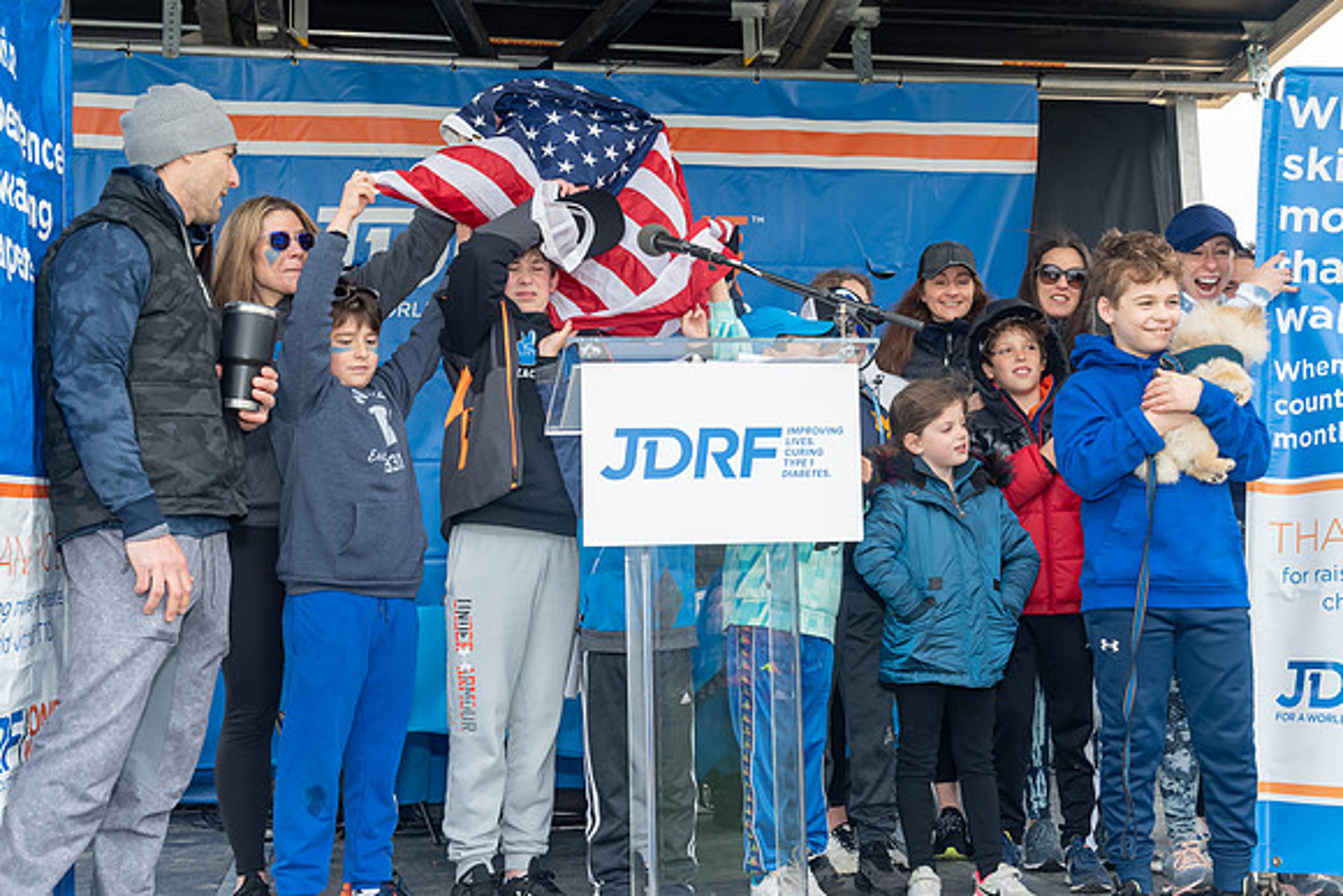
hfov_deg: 42.8
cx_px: 707
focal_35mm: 46
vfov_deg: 29.2
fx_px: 1714
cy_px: 368
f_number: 6.3
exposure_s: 1/250
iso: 400
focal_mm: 26
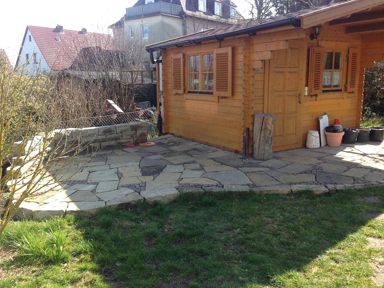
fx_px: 366
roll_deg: +0.0
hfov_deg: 55.4
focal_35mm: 33
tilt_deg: -7.6
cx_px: 192
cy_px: 144
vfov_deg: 42.9
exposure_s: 1/374
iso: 50
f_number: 2.4
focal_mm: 4.12
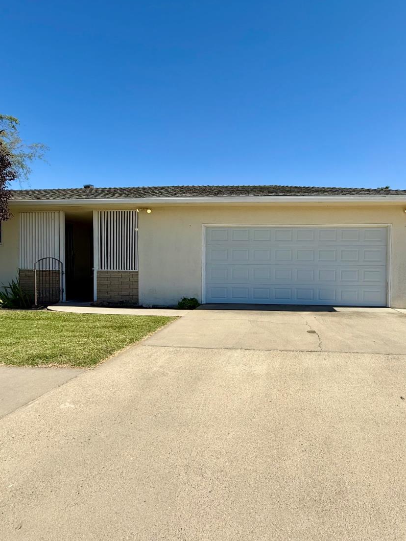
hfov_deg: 67.6
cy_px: 272
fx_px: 297
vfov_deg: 84.7
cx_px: 254
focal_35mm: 19
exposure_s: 1/2410
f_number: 2.2
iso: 50
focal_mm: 2.22
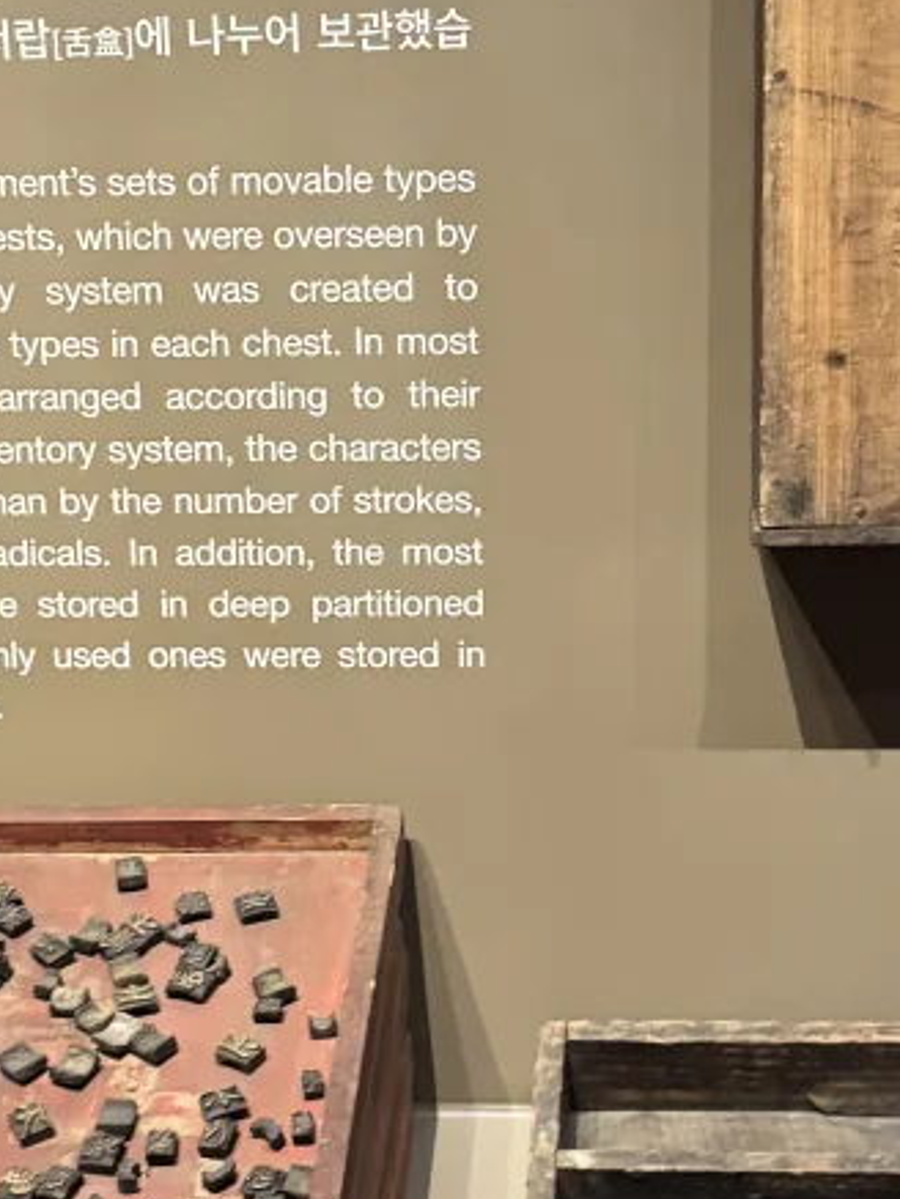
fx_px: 2737
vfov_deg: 24.7
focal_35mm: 79
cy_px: 579
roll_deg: +1.5
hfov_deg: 18.7
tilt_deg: -21.9
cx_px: 497
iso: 800
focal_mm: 6.76
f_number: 1.78
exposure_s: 1/40
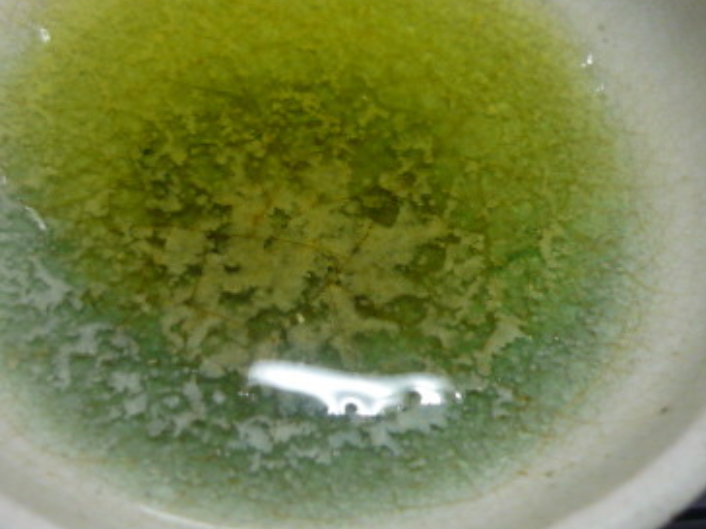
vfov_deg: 25.2
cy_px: 207
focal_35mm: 58
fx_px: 1183
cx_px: 341
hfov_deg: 33.2
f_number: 2.8
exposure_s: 1/30
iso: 200
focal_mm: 5.5
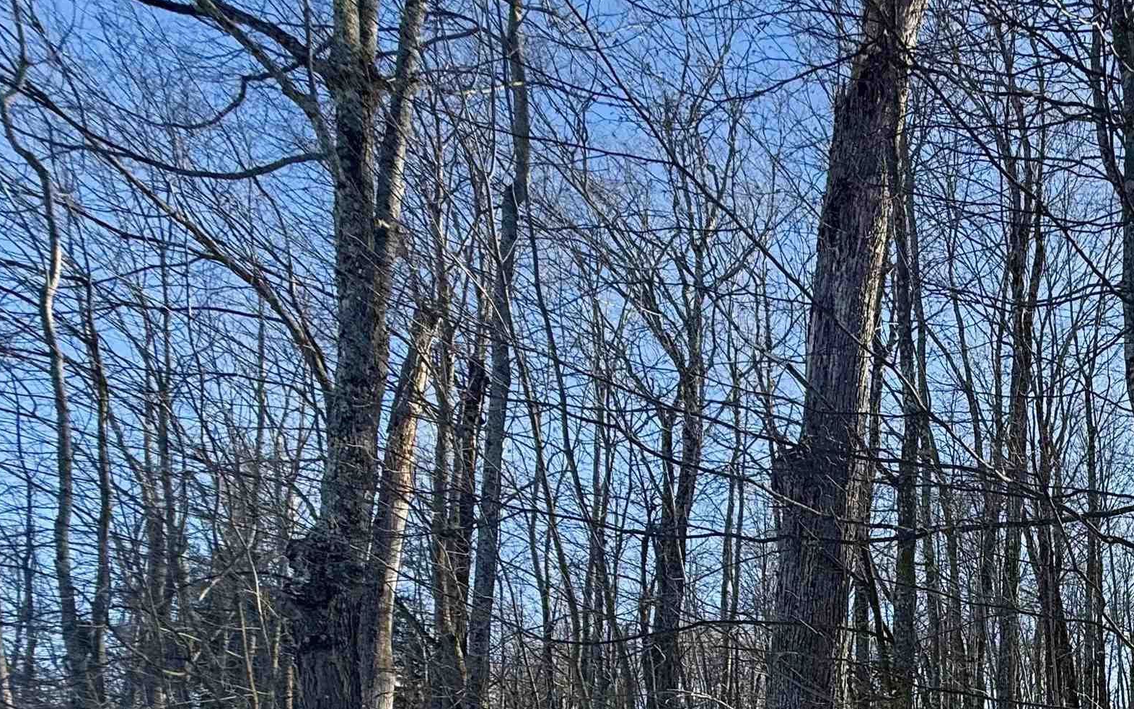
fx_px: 896
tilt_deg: +6.0
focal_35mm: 29
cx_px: 1101
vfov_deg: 35.8
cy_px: 806
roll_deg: +0.8
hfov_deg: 53.0
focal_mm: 2.22
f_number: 2.2
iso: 50
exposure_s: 1/809
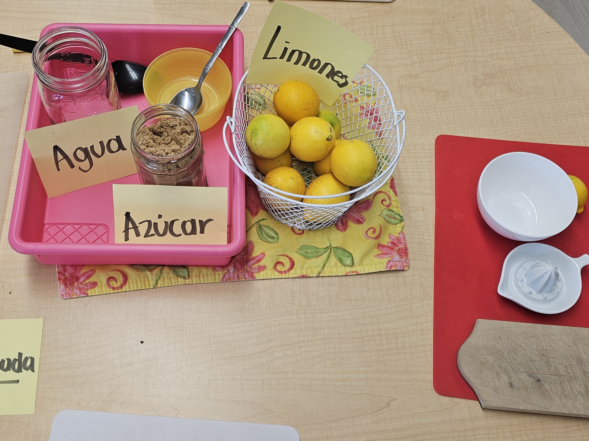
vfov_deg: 36.7
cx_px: 245
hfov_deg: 47.7
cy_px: 265
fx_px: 664
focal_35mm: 39
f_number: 1.7
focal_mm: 6.3
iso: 80
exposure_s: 1/120
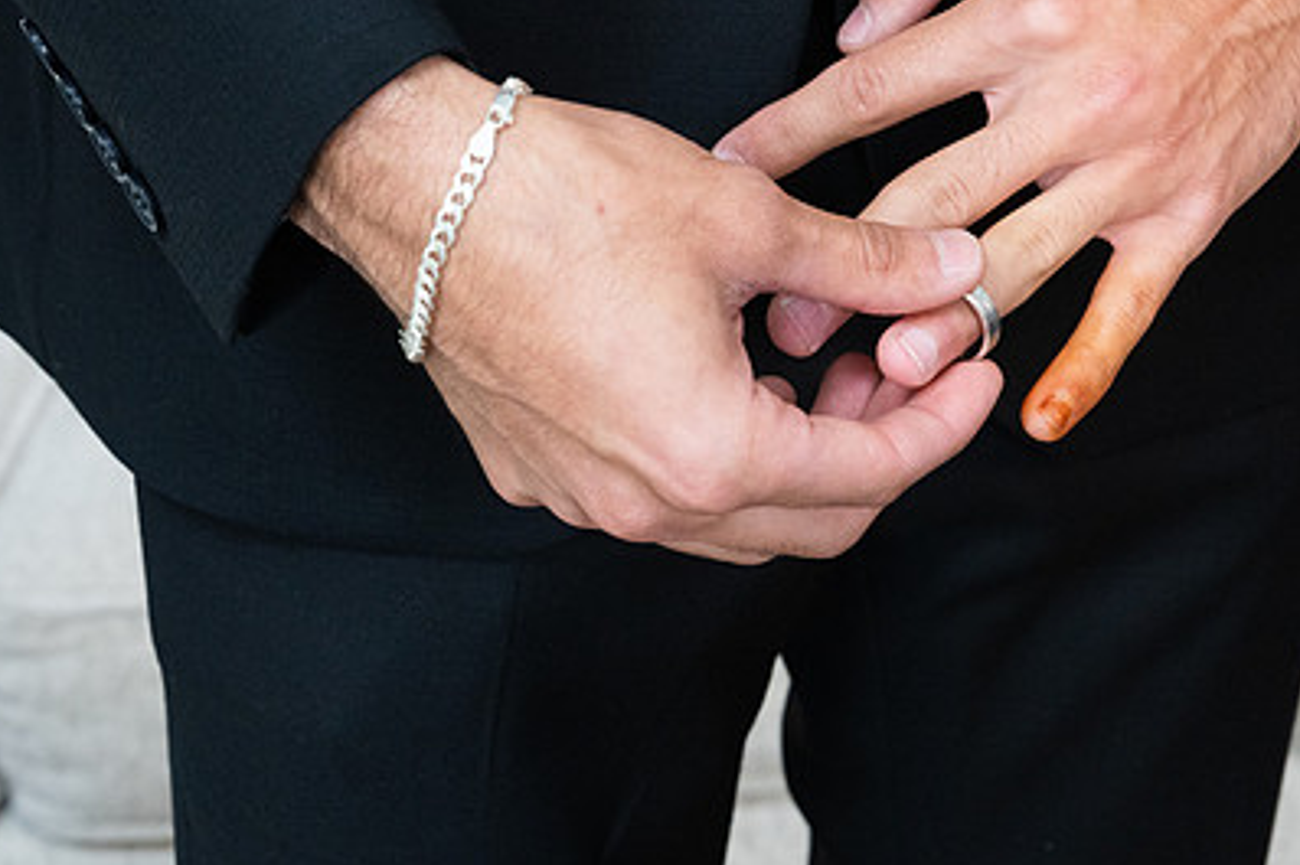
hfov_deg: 19.9
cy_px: 308
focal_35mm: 102
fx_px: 3682
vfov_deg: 13.4
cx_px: 924
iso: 6400
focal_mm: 70
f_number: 9
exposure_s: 1/160
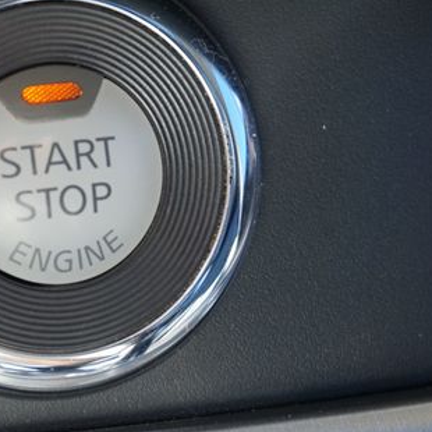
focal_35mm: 87
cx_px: 50
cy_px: 152
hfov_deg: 19.6
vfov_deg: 19.9
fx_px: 1227
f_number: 5
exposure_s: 1/60
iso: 250
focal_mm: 33
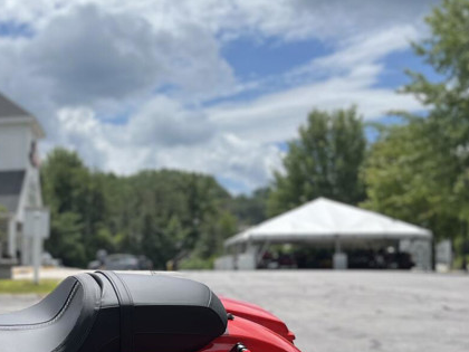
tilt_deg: -1.2
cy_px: 299
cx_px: -98
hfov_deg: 26.1
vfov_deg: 21.9
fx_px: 894
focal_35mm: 66
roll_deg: +0.6
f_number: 1.6
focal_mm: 5.1
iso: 50
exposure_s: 1/5076
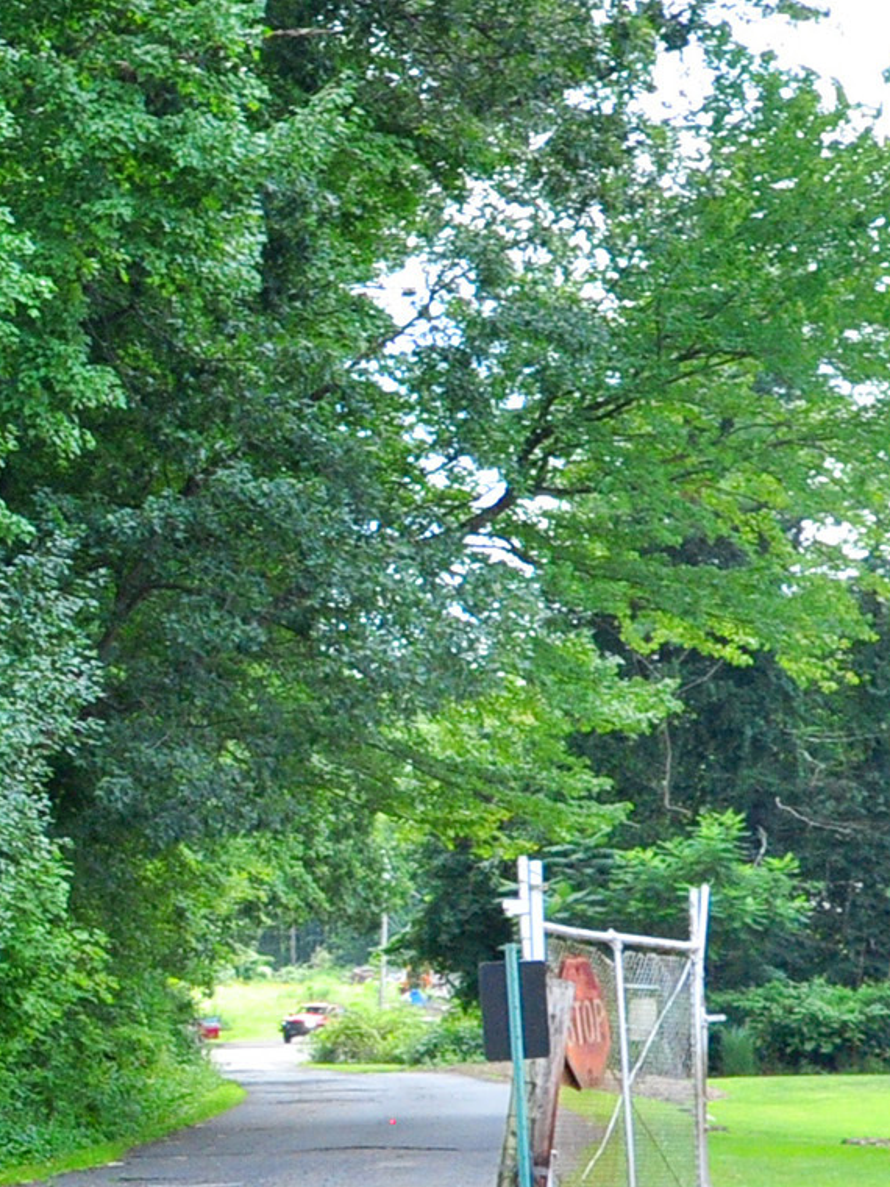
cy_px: 817
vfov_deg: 17.8
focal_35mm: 110
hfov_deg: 12.3
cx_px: -745
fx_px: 3771
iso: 640
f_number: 8
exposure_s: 1/250
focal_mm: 20
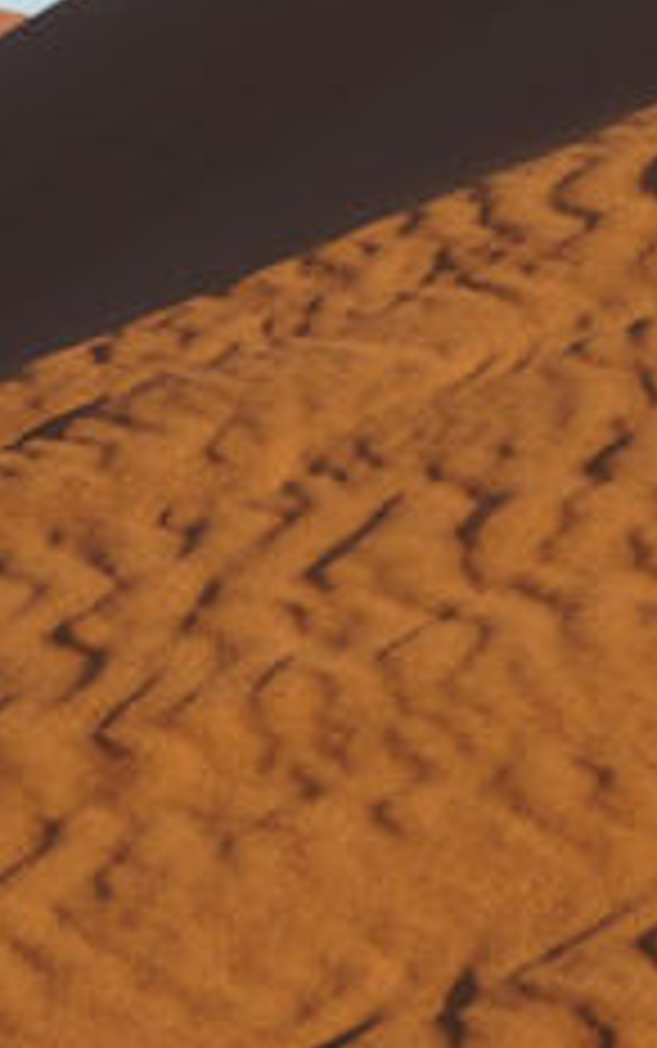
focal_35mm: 350
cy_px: 324
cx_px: 634
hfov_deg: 3.8
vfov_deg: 6.0
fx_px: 10008
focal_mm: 50
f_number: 9
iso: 100
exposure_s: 1/125
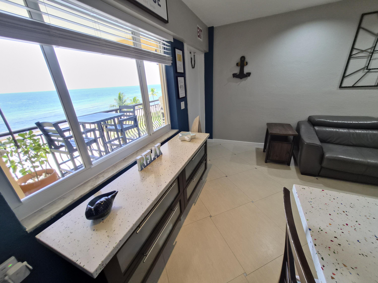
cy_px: 142
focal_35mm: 13
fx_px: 142
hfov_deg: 106.2
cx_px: 189
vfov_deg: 89.9
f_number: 2.2
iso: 100
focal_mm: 1.7
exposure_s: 1/60
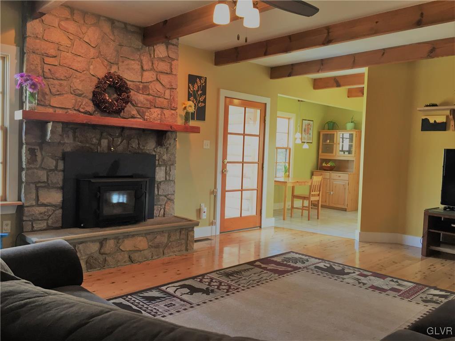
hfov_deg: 61.7
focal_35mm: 29
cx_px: 228
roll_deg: -1.3
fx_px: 381
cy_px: 170
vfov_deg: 48.2
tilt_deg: -3.6
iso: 64
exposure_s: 1/30
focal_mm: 4.15
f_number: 2.2
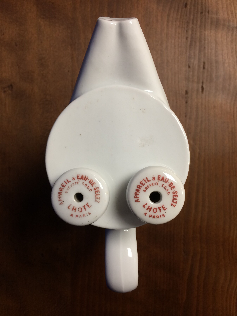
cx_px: 118
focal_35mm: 29
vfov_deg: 61.7
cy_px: 158
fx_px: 265
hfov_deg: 48.2
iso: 50
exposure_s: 1/33
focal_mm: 4.15
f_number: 2.2
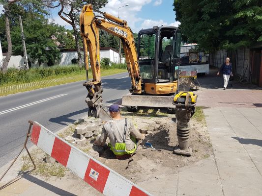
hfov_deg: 67.3
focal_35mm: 26
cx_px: 131
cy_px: 98
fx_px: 197
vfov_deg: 53.1
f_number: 1.7
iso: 40
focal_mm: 4.2
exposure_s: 1/1736
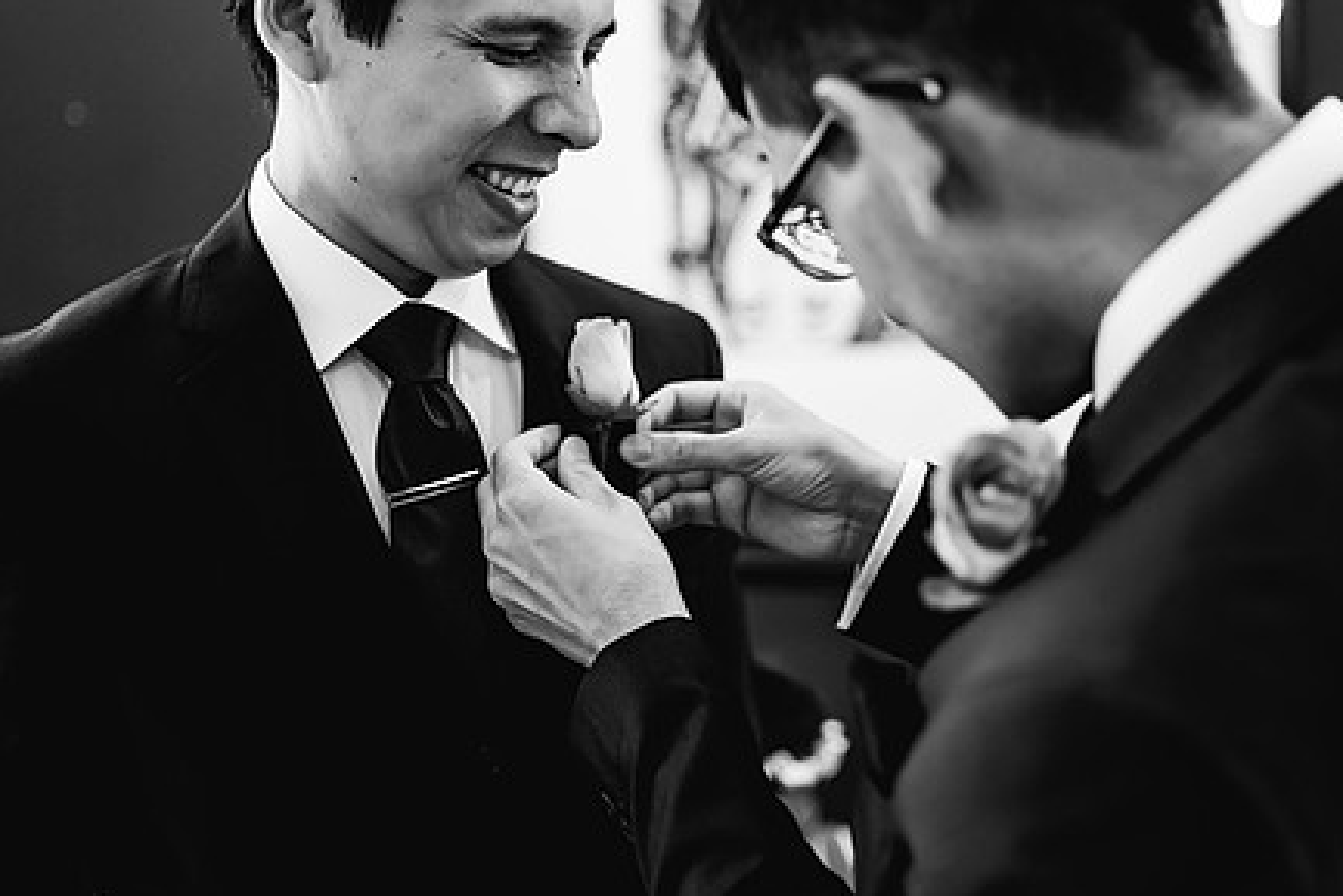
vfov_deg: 28.0
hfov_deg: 40.9
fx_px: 1791
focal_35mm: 48
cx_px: 819
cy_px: 318
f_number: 1.6
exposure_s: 1/250
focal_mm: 35
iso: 1000
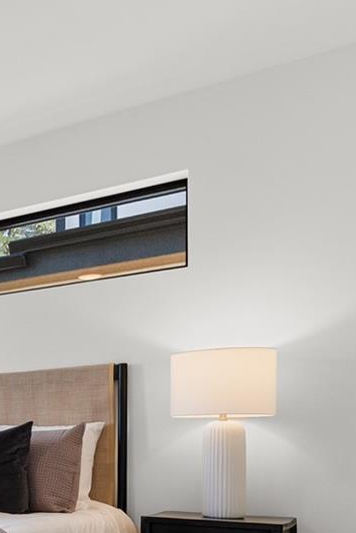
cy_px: 446
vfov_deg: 39.1
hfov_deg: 20.8
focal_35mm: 48
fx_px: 712
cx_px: -262
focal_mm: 16
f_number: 8
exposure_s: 1/5
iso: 640
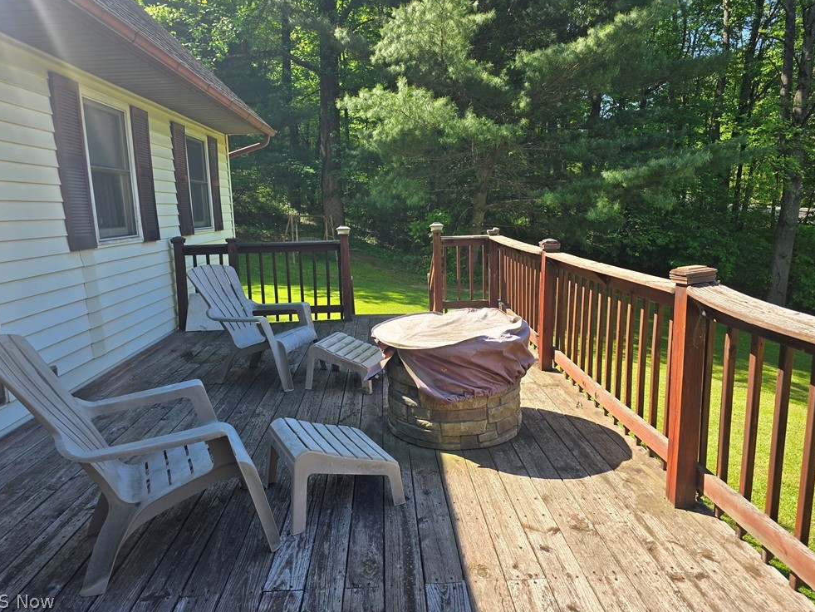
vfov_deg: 56.8
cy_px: 296
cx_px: 394
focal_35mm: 24
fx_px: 565
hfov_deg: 71.6
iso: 12
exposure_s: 1/206
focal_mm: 6.3
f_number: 1.7
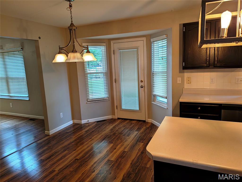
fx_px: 168
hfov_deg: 71.6
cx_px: 121
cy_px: 91
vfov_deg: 56.8
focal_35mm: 24
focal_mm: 6.9
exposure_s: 1/40
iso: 41
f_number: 1.68
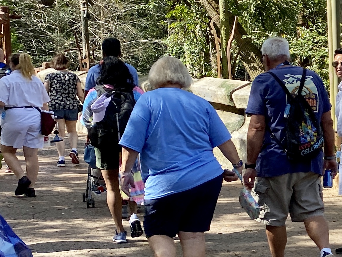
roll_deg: +0.3
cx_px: 506
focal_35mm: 91
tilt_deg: -4.8
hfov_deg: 19.0
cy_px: 177
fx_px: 899
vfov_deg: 16.2
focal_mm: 4.25
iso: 32
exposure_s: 1/758
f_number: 1.8
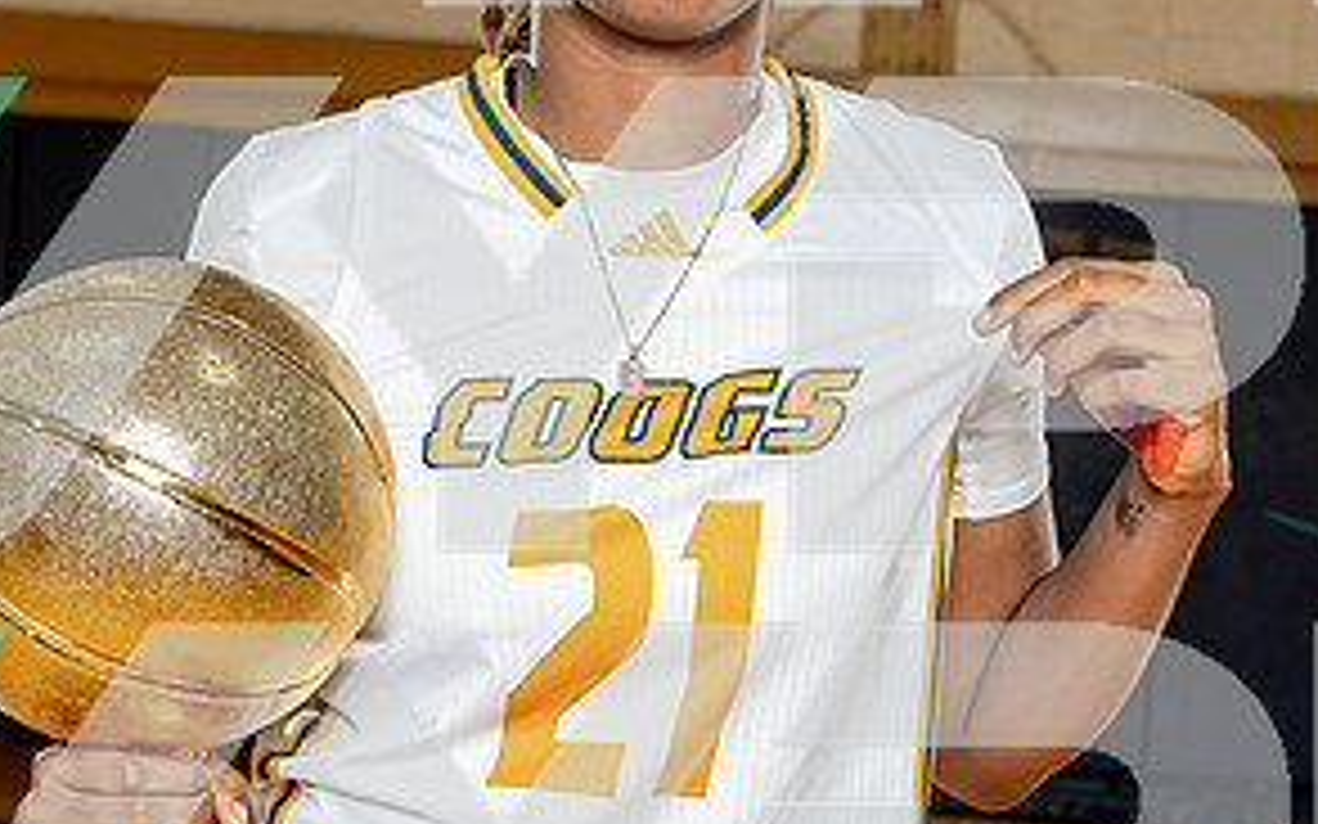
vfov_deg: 14.0
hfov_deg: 22.3
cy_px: 317
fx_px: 3340
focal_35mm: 93
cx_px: 702
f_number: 5.6
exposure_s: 1/250
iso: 640
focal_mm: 43
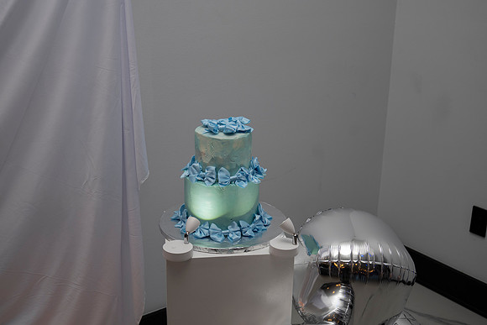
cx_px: 244
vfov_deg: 27.0
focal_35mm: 50
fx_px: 677
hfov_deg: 39.6
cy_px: 162
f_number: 5.2
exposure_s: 1/160
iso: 800
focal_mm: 48
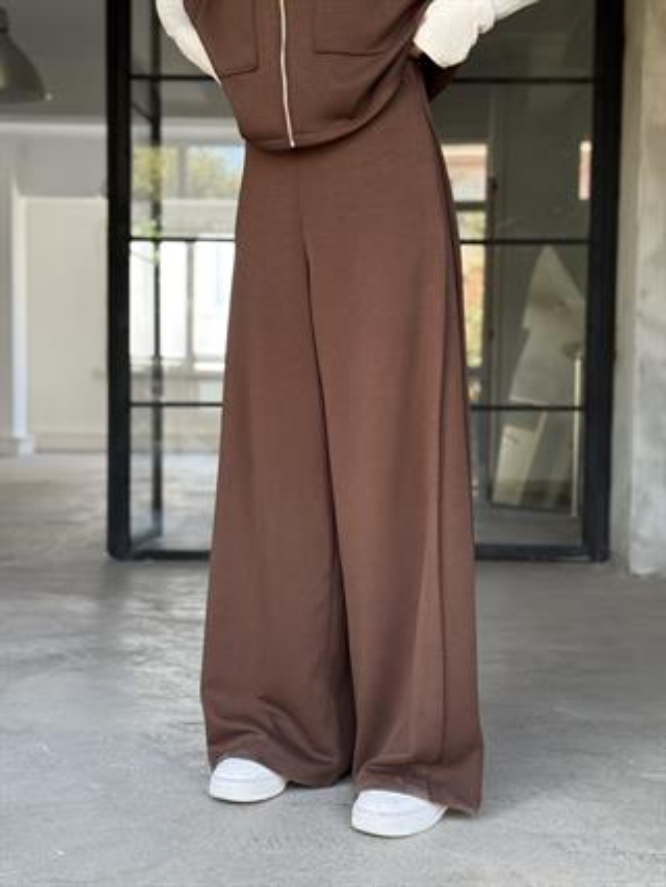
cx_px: 333
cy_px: 444
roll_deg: -0.9
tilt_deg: -2.4
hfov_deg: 30.3
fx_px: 1230
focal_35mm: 48
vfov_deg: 39.6
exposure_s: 1/65
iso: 160
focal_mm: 6.76
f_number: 1.78
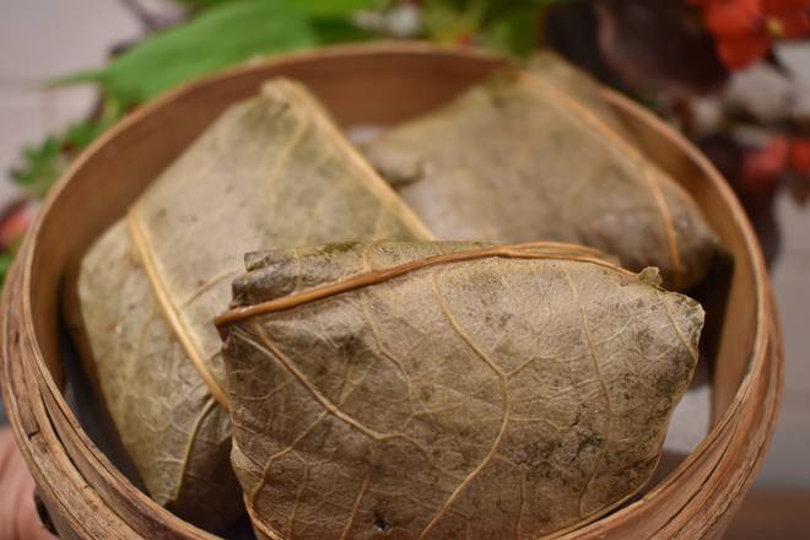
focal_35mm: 40
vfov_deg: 33.0
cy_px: 270
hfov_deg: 47.9
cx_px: 405
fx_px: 911
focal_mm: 27
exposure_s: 1/40
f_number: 4
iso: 1000
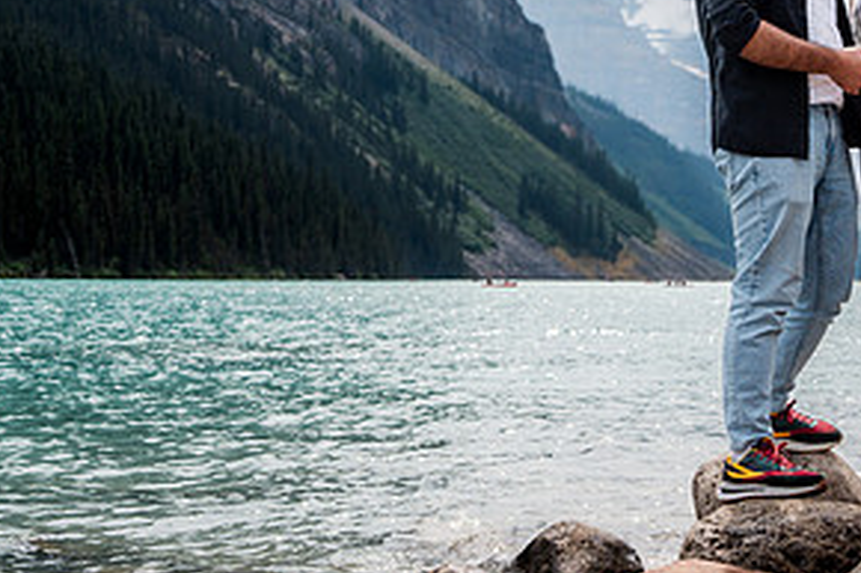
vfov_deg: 19.2
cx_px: 582
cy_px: 99
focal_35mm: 70
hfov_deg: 28.6
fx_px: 1673
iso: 200
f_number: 5.6
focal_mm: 35
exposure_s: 1/1600
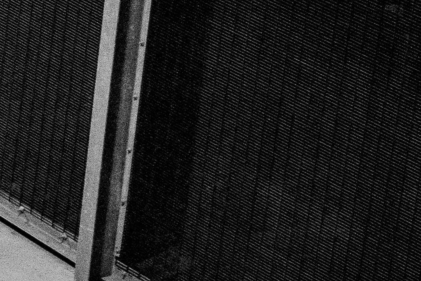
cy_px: 295
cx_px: -738
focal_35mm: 291
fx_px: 3403
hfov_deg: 6.6
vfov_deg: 4.7
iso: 5000
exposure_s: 1/160
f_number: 4
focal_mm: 33
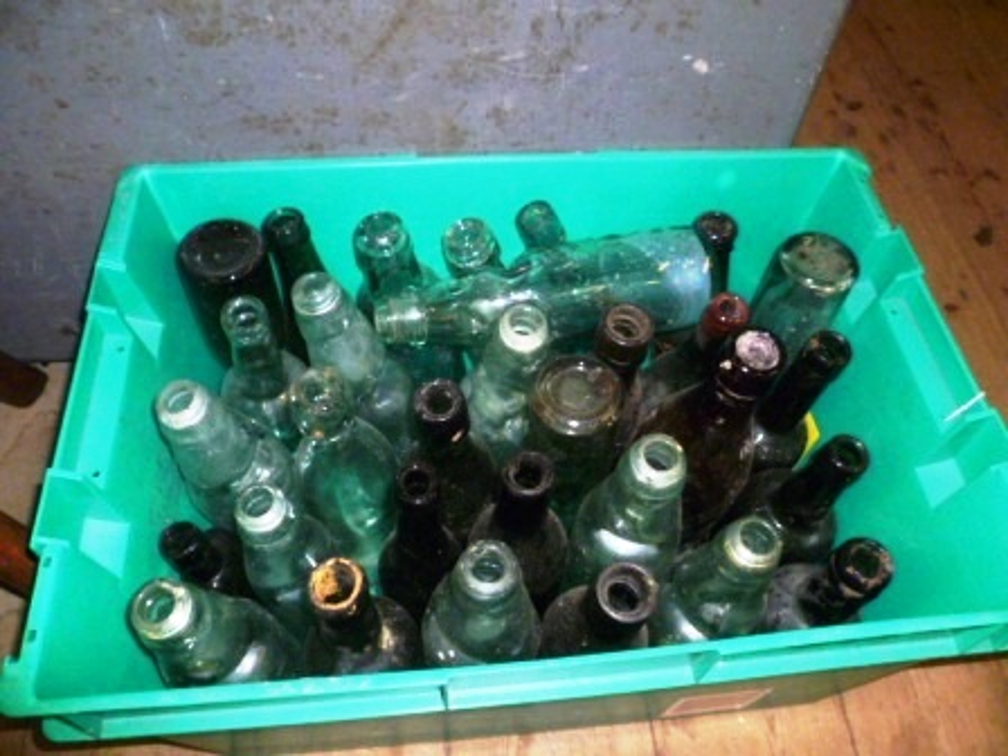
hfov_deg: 63.4
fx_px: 815
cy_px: 378
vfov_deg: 49.7
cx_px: 504
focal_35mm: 28
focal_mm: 5
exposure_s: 1/30
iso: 400
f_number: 2.8
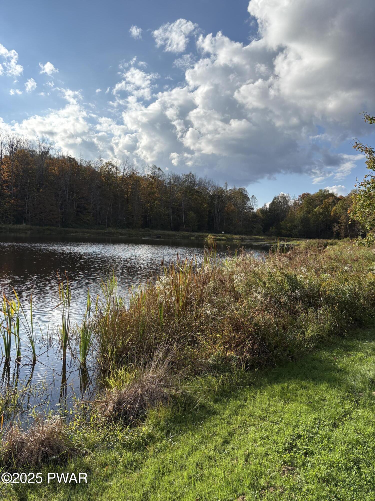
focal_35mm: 26
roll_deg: -2.6
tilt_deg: -1.8
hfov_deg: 53.1
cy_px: 250
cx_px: 188
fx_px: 376
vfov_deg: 67.3
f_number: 1.6
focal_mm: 5.96
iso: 50
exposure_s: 1/4329
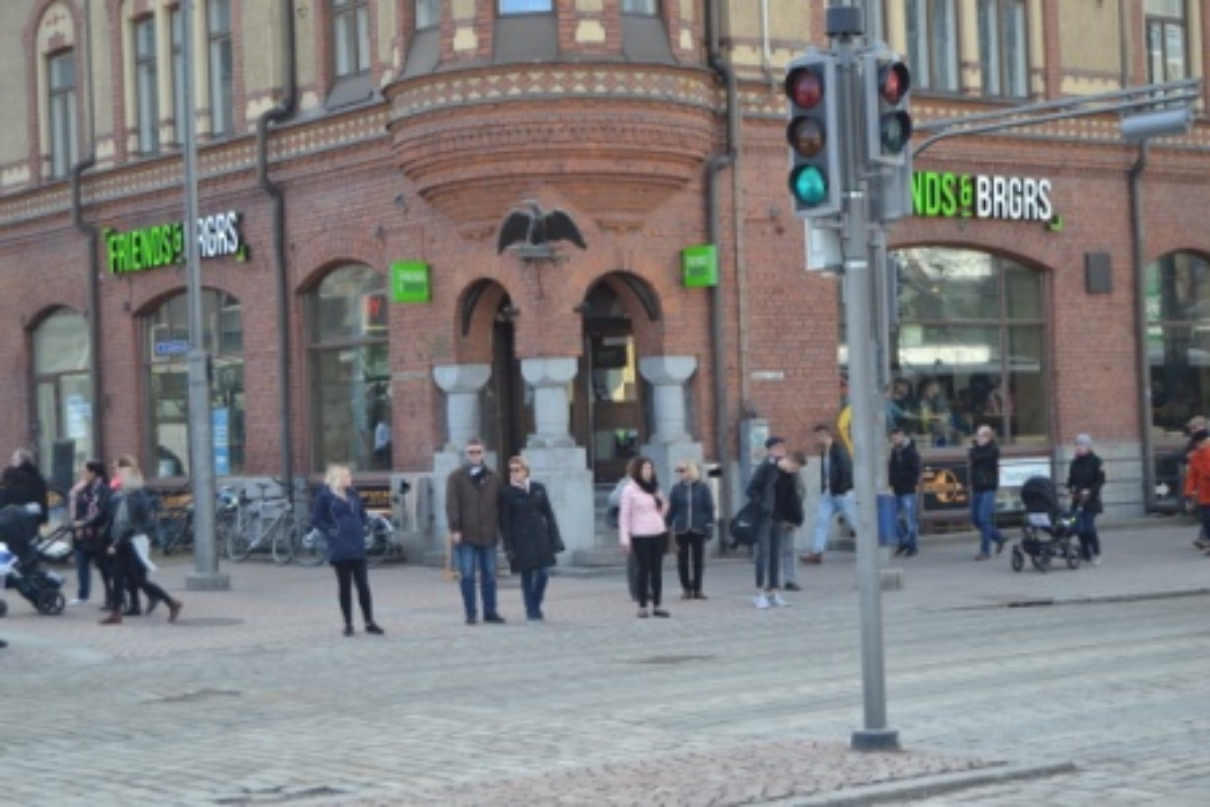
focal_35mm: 69
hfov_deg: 29.2
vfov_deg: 19.7
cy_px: 404
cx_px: 605
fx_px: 2320
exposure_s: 1/125
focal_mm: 46
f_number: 5.6
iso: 110
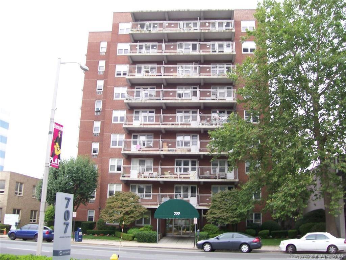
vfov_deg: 39.7
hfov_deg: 51.4
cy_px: 130
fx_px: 360
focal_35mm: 36
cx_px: 173
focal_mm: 6
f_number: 2.7
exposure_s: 1/73.3
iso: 80
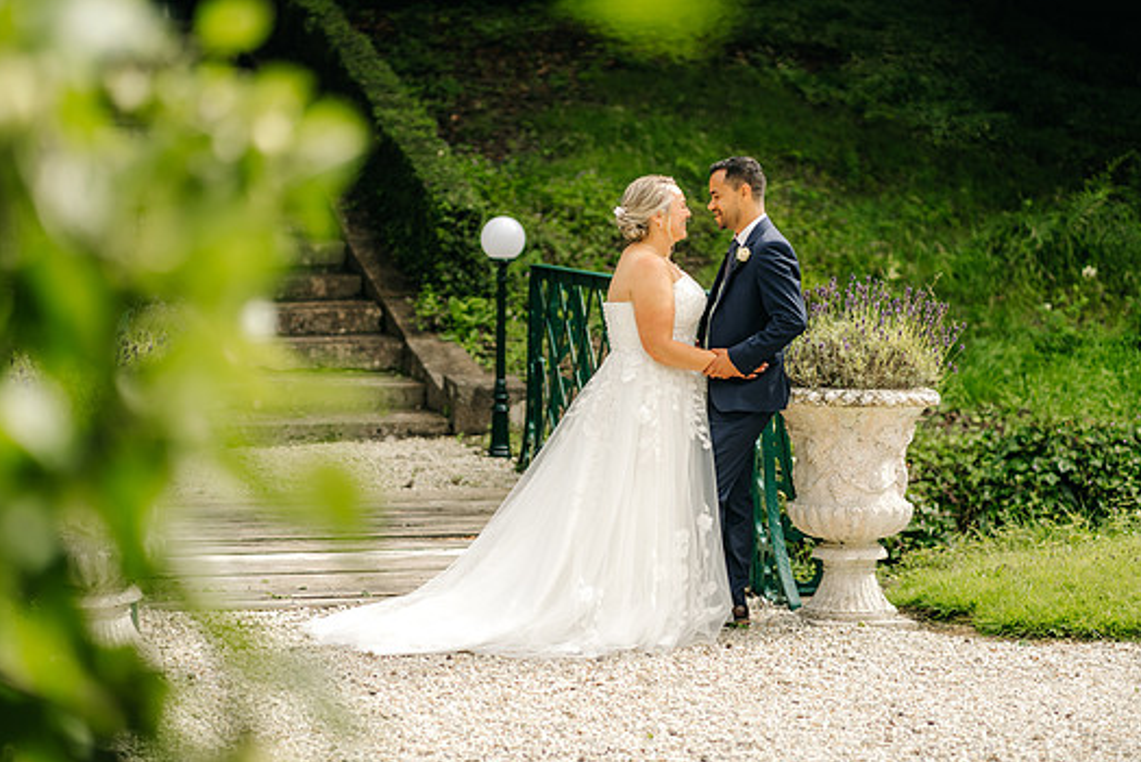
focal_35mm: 94
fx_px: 2981
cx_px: 538
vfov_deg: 14.6
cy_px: 352
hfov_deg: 21.7
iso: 100
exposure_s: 1/1600
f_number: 2
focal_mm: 85
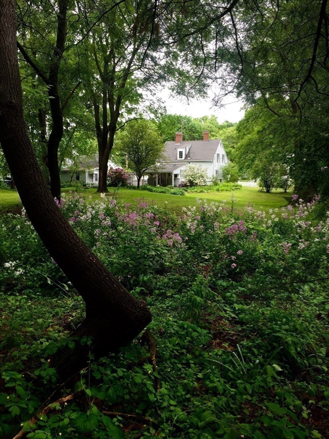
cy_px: 220
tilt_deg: -5.8
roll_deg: +0.6
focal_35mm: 29
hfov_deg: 48.2
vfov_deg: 61.7
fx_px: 367
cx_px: 164
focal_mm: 4.15
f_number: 2.2
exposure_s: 1/233
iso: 32
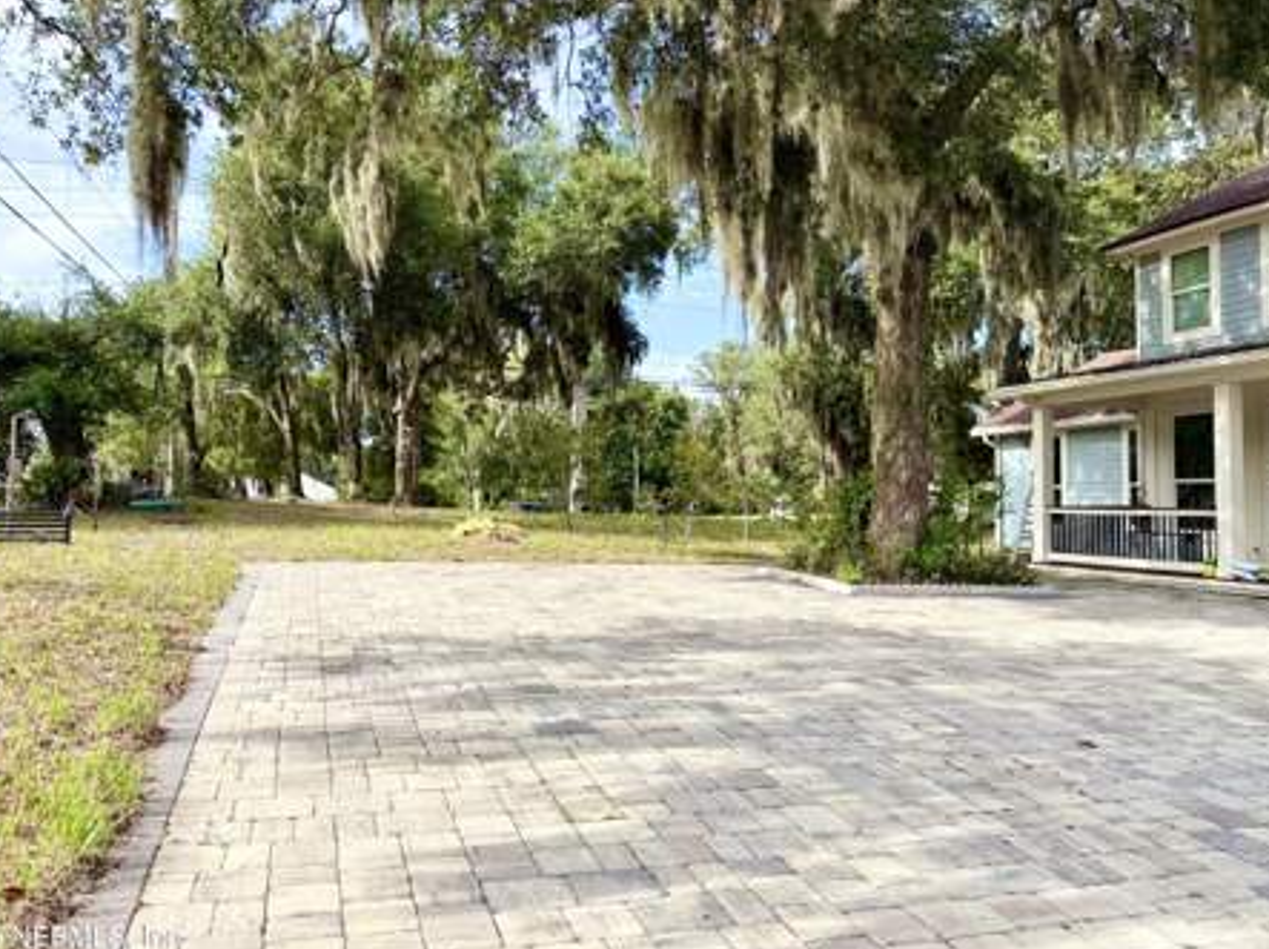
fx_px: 952
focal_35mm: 26
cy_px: 466
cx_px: 602
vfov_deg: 52.9
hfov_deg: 67.3
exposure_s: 1/2053
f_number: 1.78
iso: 80
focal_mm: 6.76
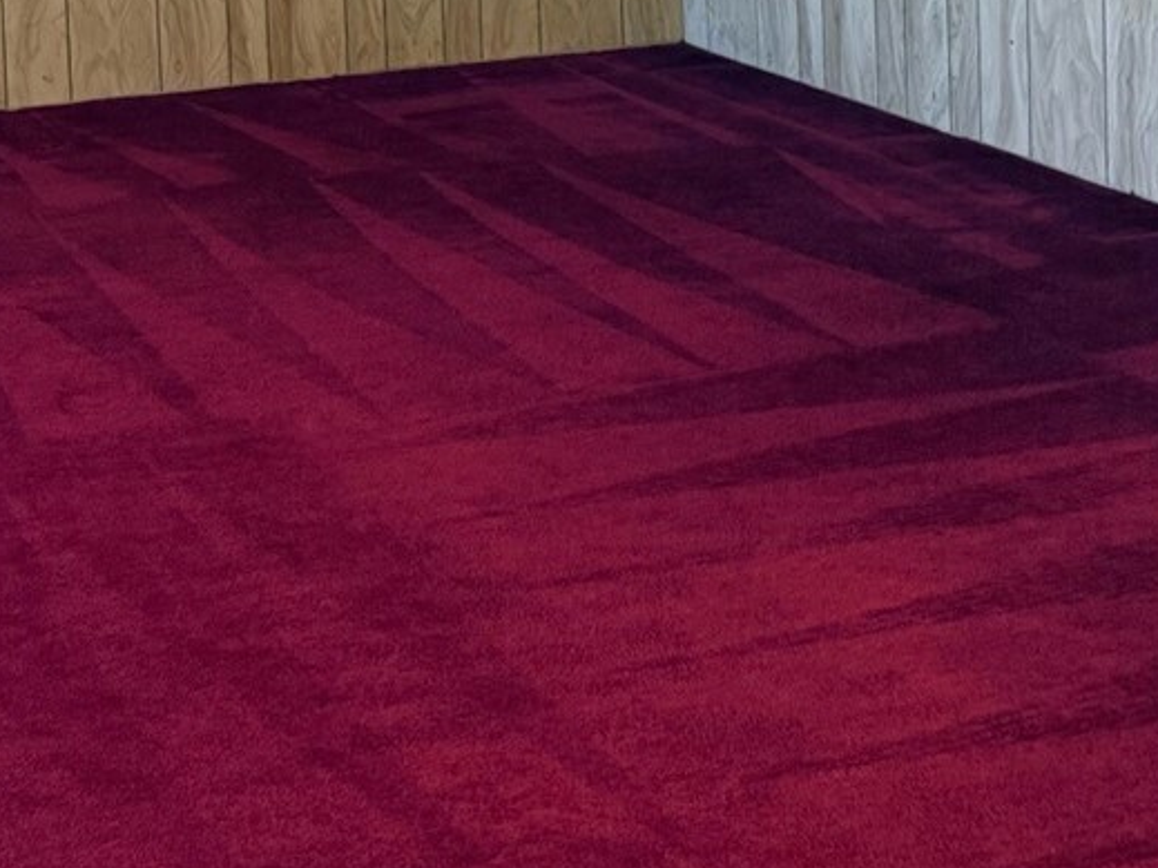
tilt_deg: -2.5
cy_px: -319
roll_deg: +2.6
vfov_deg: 18.3
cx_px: 9
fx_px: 2475
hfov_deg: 25.1
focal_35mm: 74
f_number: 1.78
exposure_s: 1/60
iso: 320
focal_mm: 6.76
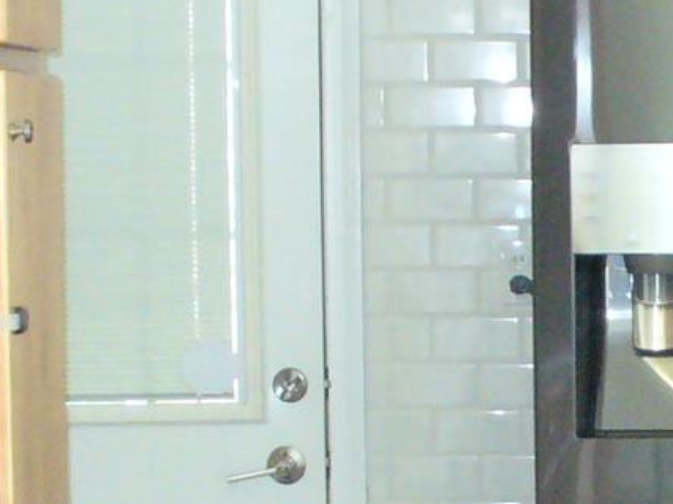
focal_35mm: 178
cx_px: 942
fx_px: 3459
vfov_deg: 8.3
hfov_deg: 10.8
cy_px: 476
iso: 320
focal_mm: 6.1
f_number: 2.8
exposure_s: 1/30
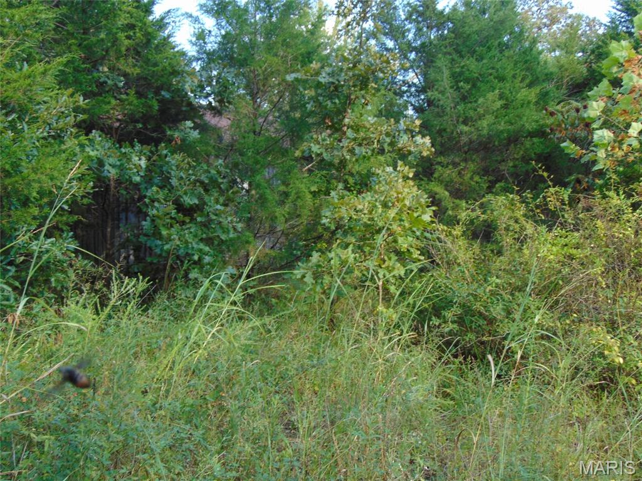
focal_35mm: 35
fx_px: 649
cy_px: 240
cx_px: 321
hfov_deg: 52.6
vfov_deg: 40.7
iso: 80
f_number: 3.2
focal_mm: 6.3
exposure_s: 1/160
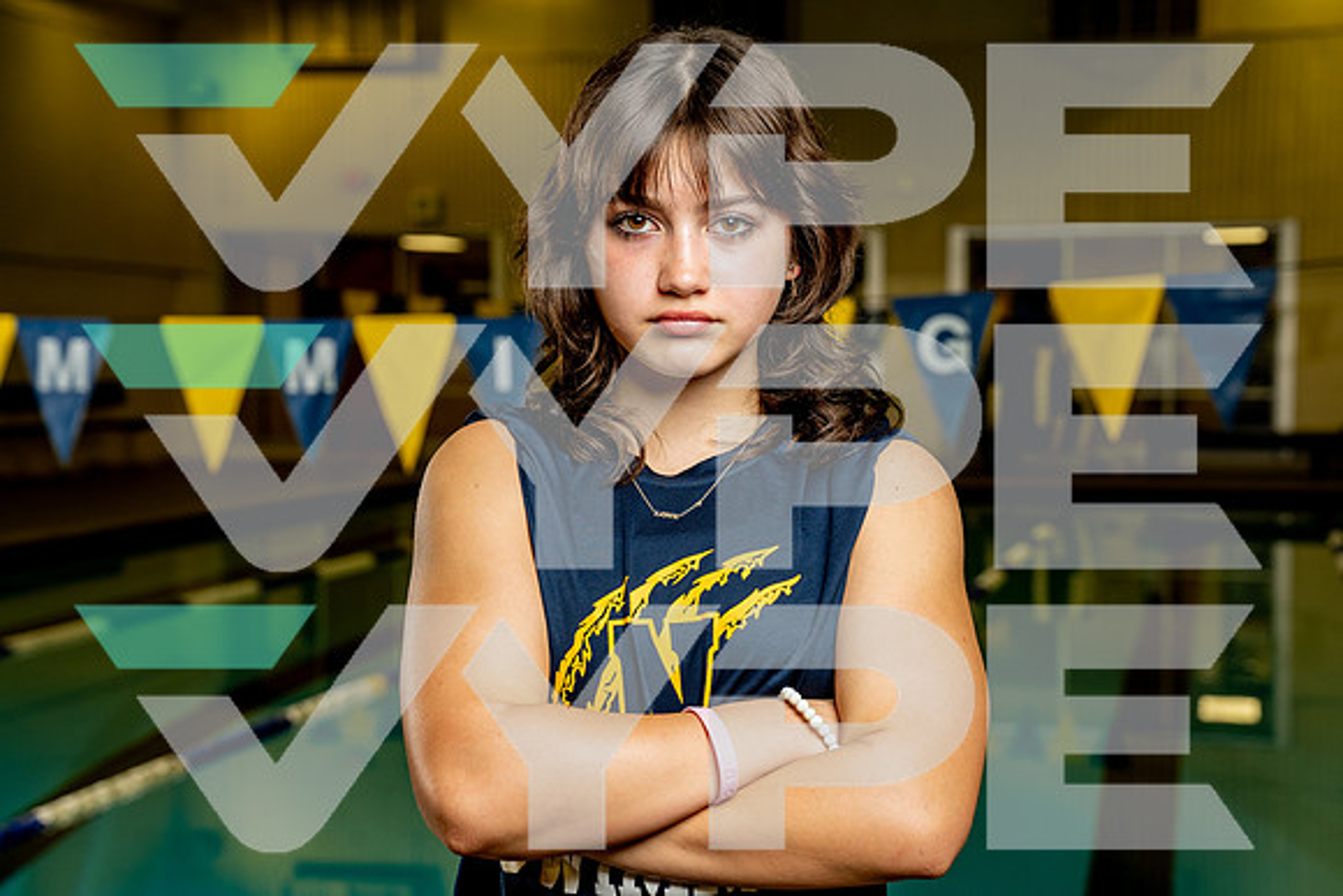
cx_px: 672
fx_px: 2659
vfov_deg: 19.1
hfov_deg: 28.3
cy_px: 448
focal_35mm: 71
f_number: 5.6
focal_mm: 70
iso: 500
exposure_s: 1/250
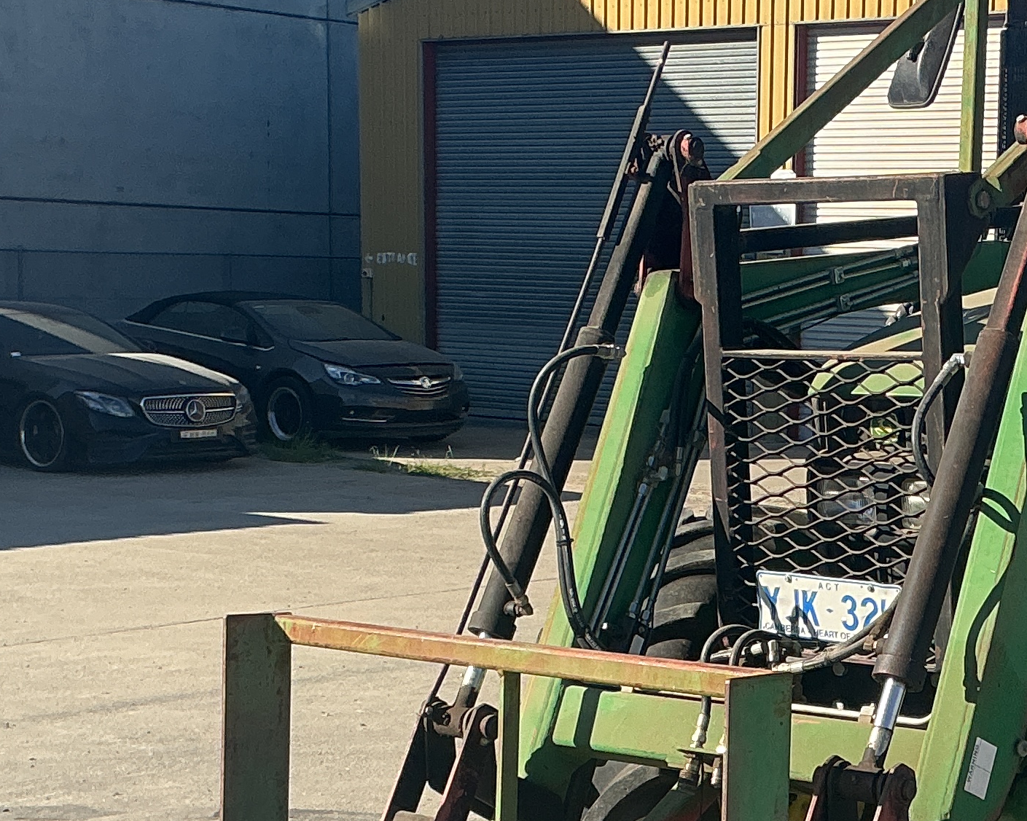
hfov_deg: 23.1
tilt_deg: -8.9
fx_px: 2462
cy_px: 637
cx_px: 864
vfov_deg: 18.8
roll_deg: -2.6
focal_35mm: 81
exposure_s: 1/1221
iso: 25
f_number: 1.8
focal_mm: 3
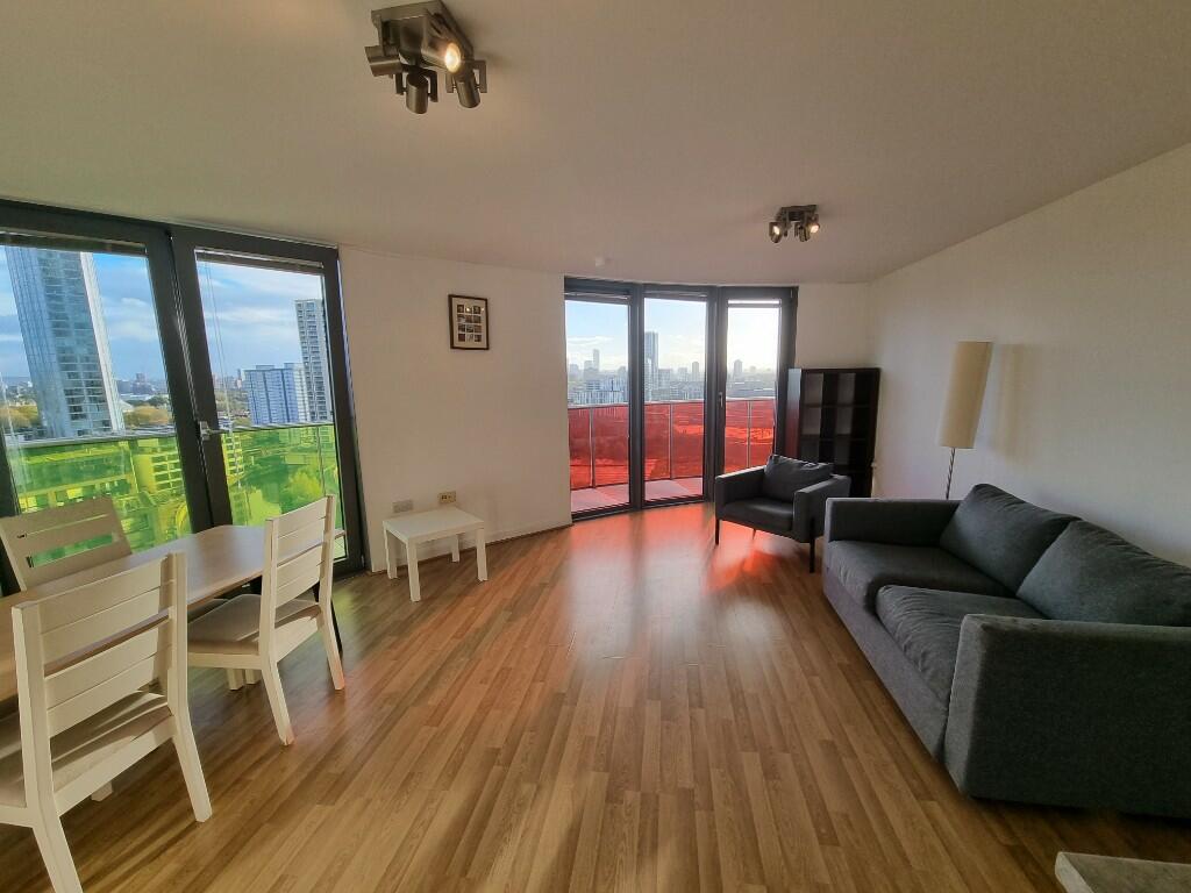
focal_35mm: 13
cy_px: 446
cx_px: 596
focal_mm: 2.2
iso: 50
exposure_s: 1/334
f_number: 2.2
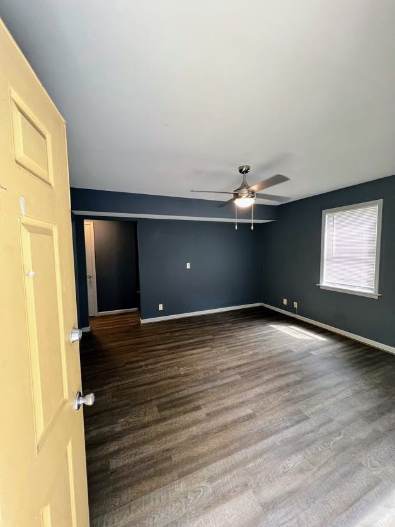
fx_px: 198
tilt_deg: -4.0
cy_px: 264
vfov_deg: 106.2
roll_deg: +2.4
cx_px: 198
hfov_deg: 89.9
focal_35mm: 13
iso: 250
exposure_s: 1/99
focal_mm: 1.57
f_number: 1.8
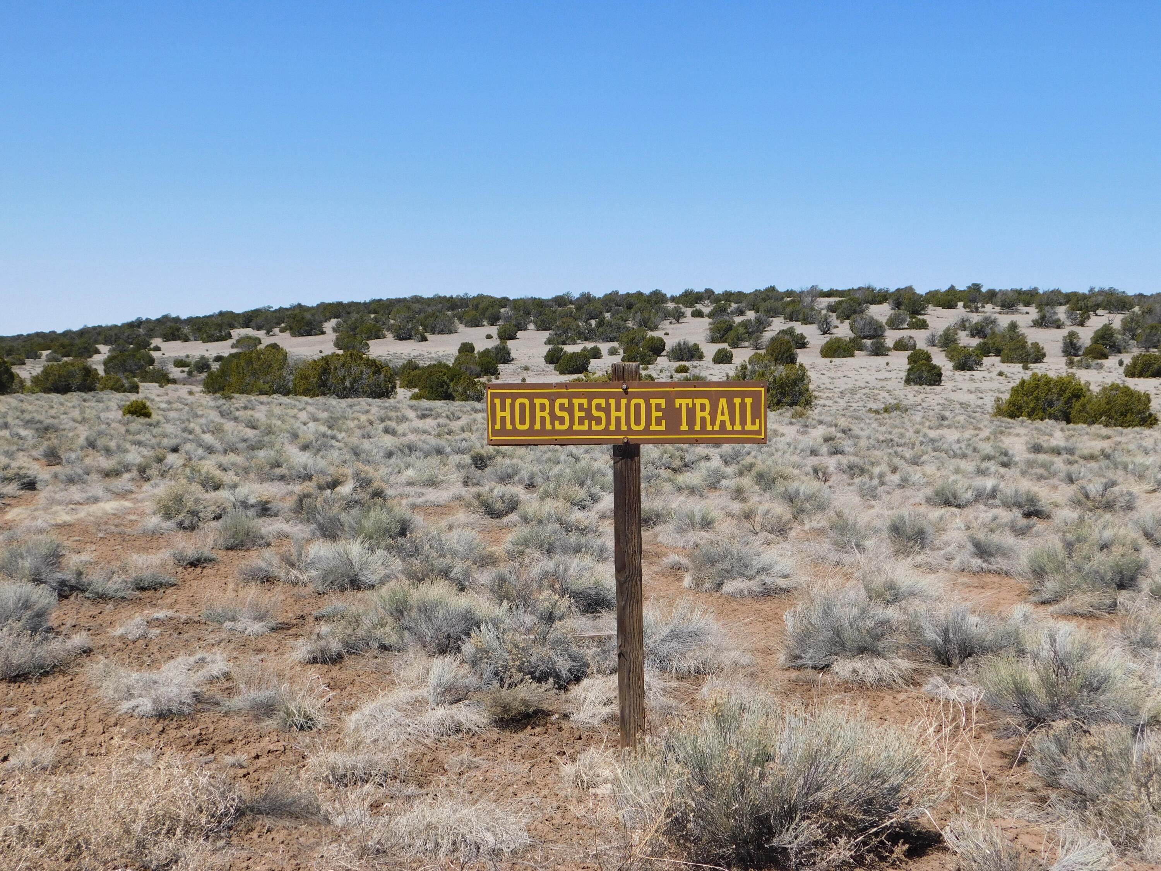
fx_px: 1342
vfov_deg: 36.0
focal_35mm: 40
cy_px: 436
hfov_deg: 46.8
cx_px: 580
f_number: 7.2
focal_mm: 7.1
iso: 125
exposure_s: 1/400
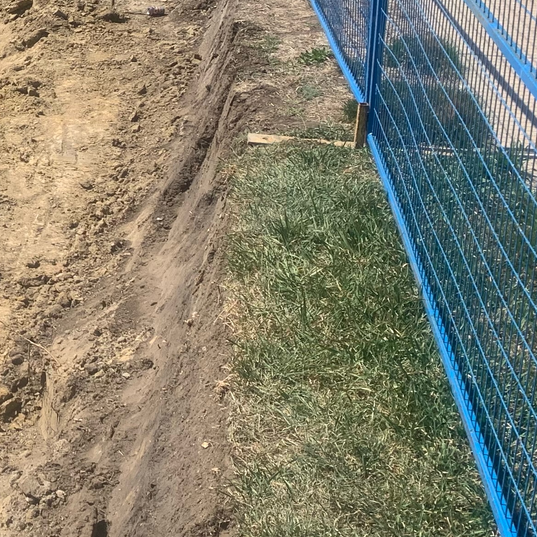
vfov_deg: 21.6
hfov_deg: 19.8
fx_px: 1387
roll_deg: -0.4
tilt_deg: -20.6
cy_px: 94
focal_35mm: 79
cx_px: -197
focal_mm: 4.25
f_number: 1.8
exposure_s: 1/1845
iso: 25
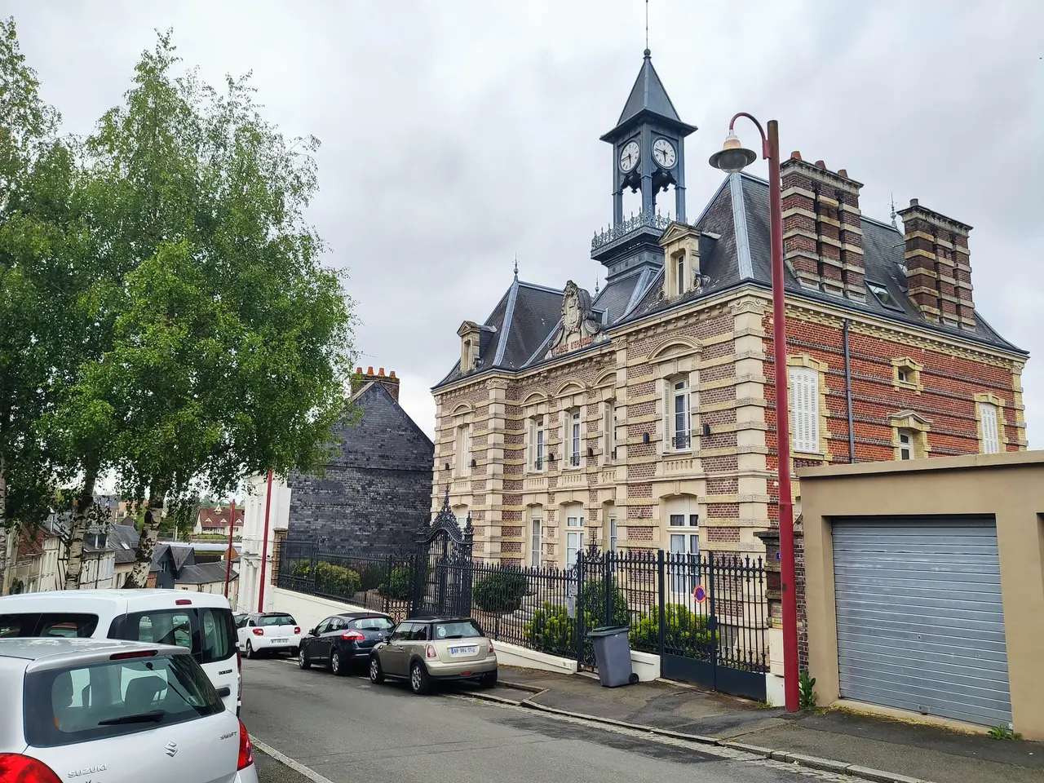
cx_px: 522
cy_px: 392
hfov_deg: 67.3
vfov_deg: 53.1
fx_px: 784
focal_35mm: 26
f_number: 1.75
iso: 112
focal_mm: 4.75
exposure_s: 1/707
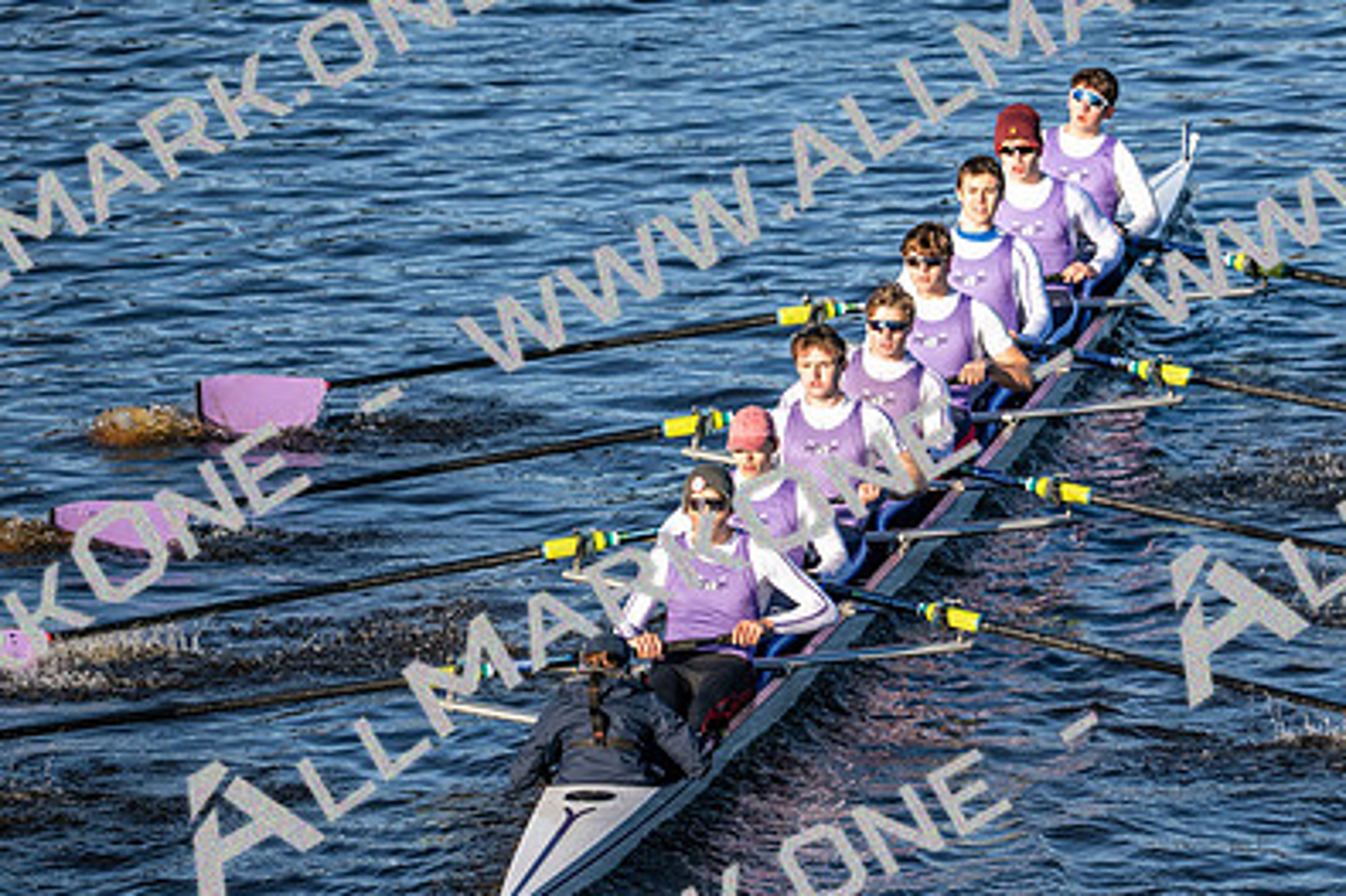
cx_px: 879
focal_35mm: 588
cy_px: 383
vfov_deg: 2.3
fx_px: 21974
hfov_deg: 3.5
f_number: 4.5
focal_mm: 400
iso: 360
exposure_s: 1/2000
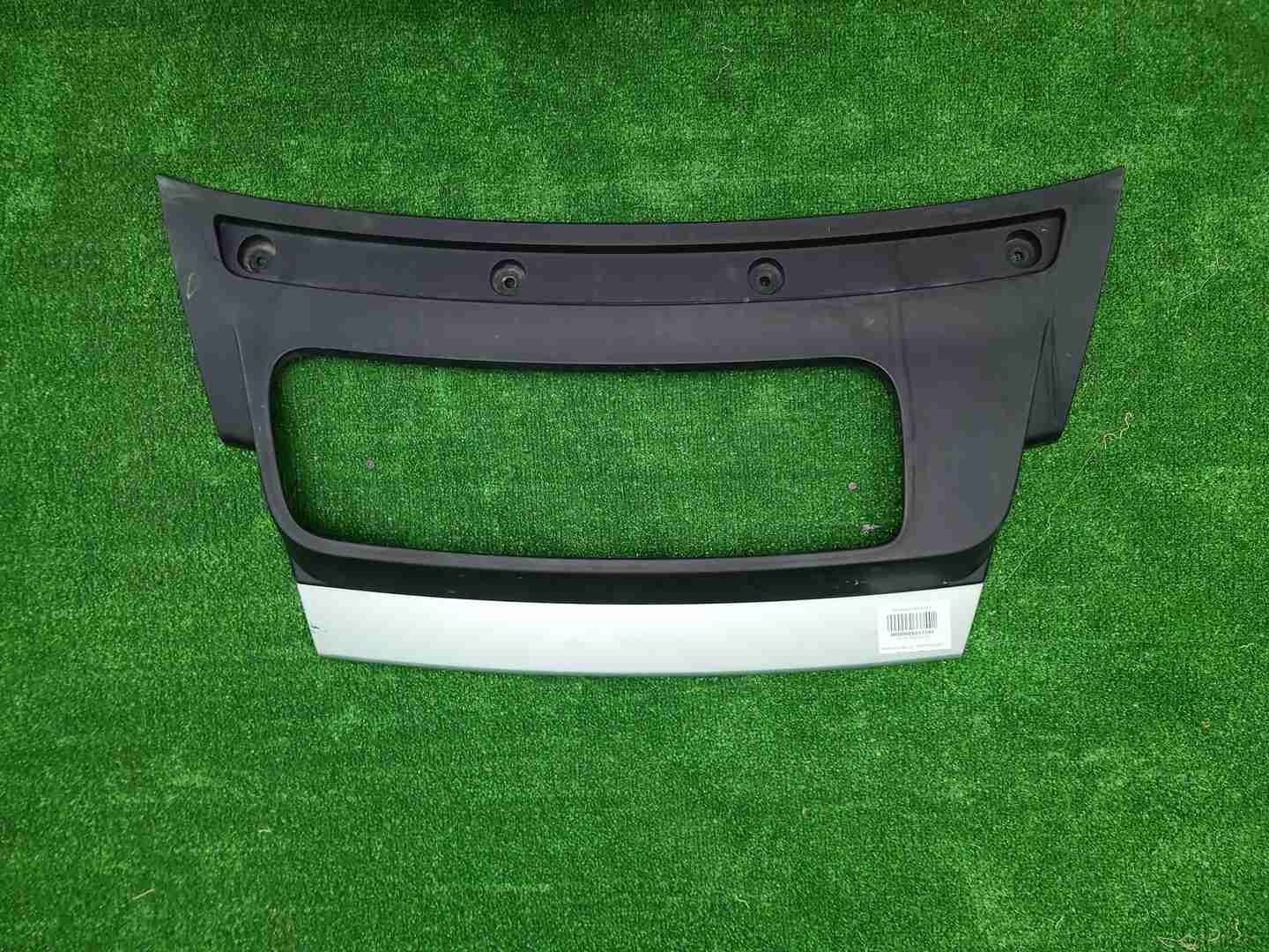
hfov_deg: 67.3
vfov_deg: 53.1
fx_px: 953
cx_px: 634
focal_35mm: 26
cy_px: 476
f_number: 1.8
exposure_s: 1/50
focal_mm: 5.4
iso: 196
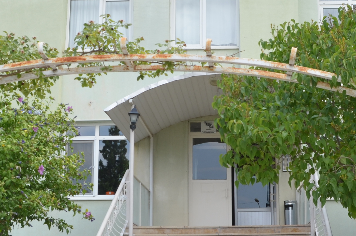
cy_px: 127
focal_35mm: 74
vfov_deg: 18.3
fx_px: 730
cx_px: 203
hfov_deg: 27.4
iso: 200
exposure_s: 1/200
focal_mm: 20
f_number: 8
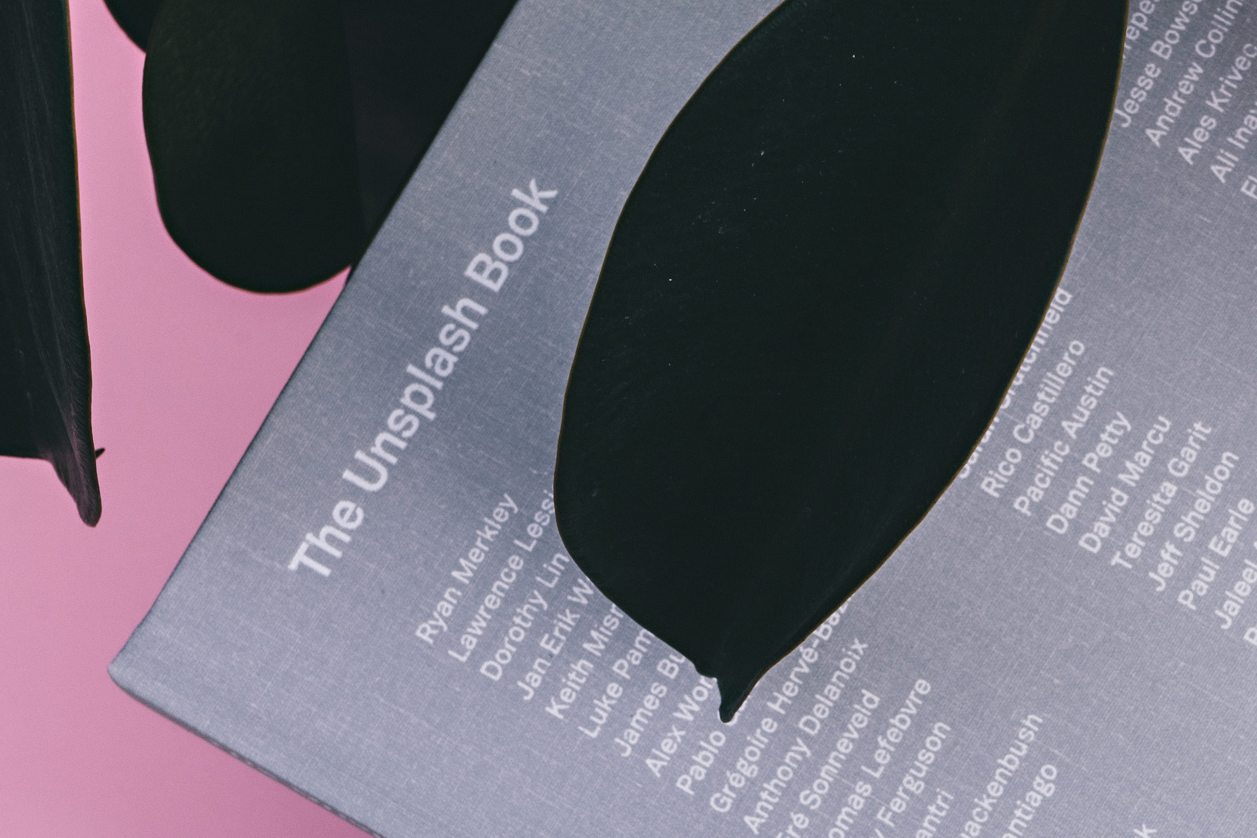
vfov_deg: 12.7
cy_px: 555
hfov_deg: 18.8
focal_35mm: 108
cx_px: 934
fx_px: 3771
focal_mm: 56
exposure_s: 1/80
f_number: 14
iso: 400
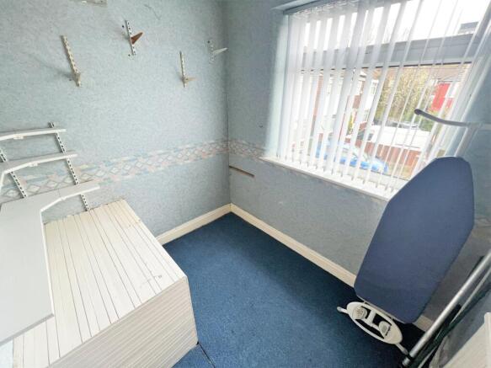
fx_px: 184
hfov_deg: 106.2
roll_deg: -1.0
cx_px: 246
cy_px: 184
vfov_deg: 89.9
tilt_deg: -26.3
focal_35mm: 13
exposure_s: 1/99
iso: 80
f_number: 1.8
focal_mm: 1.57
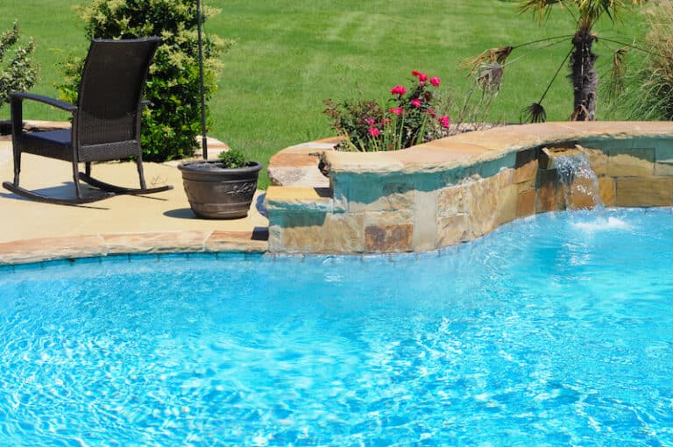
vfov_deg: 18.1
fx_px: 1400
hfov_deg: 27.0
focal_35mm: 75
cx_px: 336
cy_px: 224
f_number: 5.6
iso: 500
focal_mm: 50
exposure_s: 1/3200
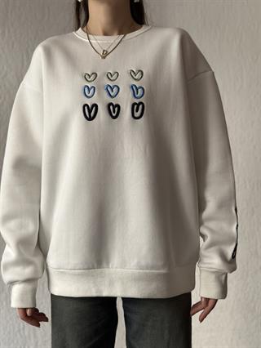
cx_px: 130
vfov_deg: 39.6
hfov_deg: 30.3
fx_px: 482
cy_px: 174
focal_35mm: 48
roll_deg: +0.4
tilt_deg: -0.1
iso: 125
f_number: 1.78
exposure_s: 1/121
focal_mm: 6.86
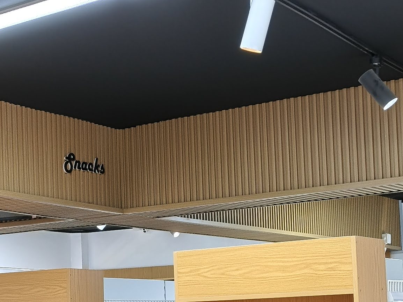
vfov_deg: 17.9
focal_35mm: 81
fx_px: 943
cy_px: 270
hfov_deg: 23.8
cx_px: 89
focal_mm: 5.56
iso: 177
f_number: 1.8
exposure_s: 1/100
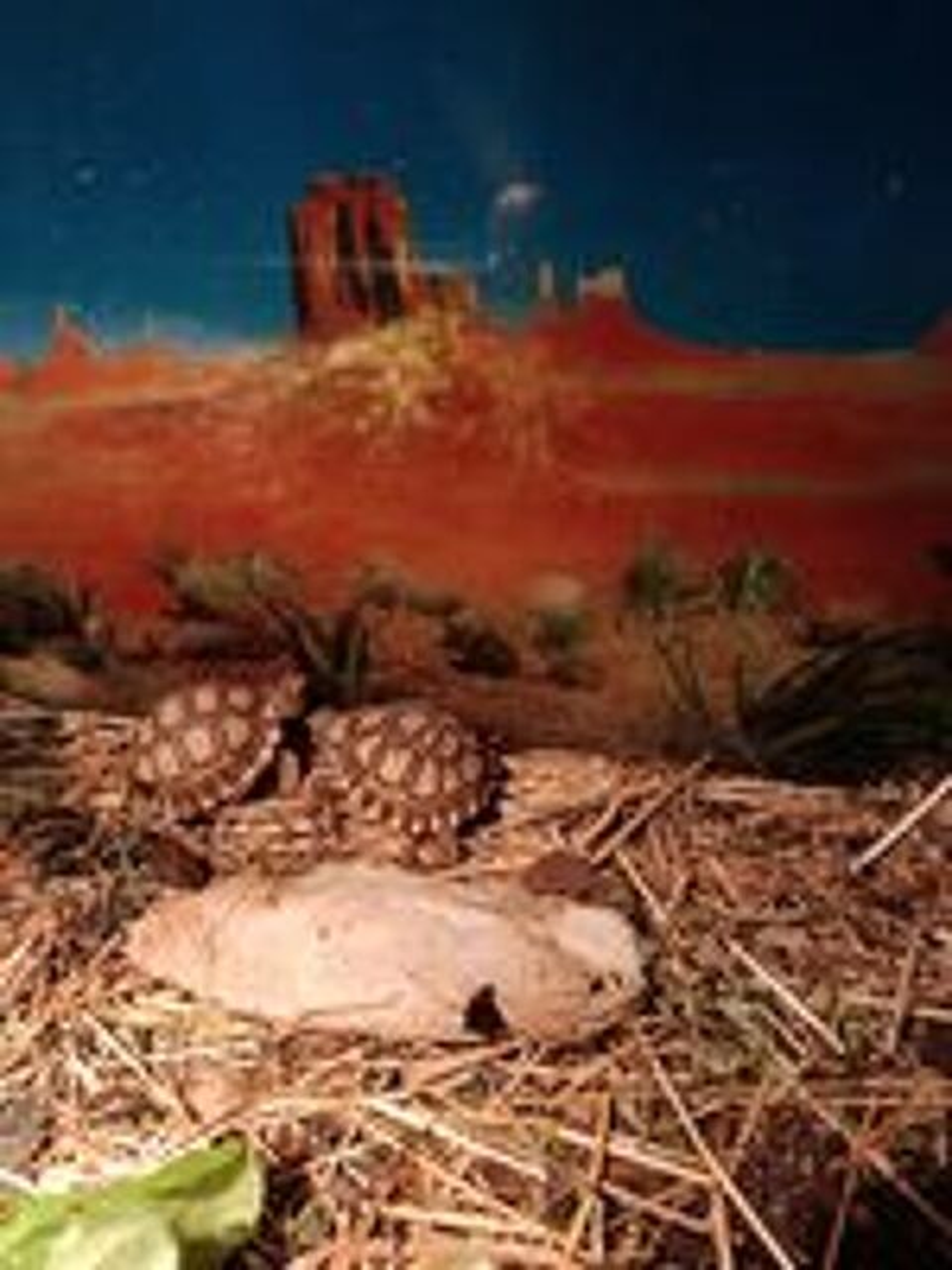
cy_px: 635
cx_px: 476
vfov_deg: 71.6
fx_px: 880
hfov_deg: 56.8
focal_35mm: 24
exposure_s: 1/50
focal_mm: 5.24
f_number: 1.7
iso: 1250
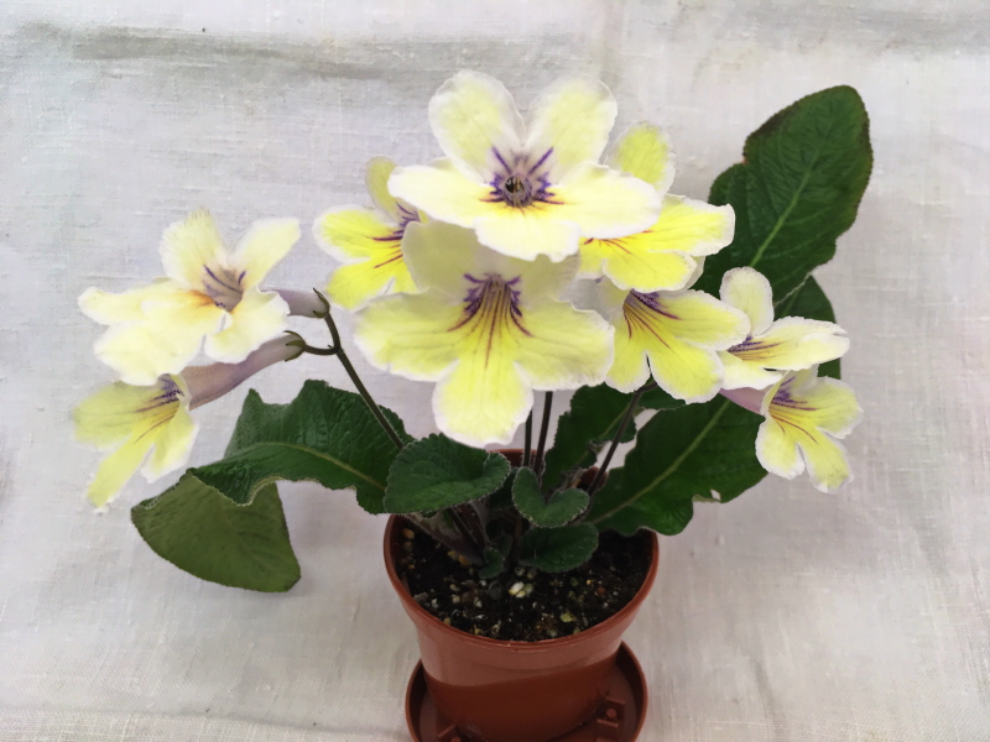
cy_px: 371
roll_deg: -0.6
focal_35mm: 29
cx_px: 495
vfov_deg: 48.2
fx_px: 829
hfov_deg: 61.7
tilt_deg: -25.7
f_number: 2.2
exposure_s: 1/100
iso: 32
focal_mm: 4.15
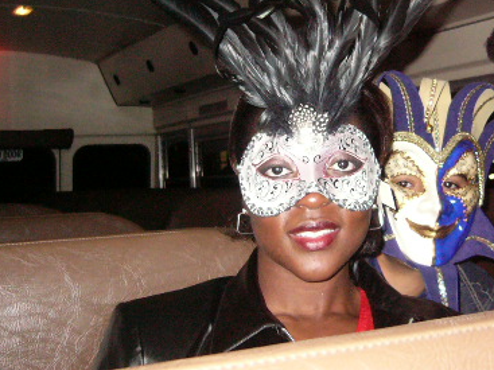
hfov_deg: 31.5
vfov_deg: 24.0
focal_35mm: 61
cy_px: 155
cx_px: 326
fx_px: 870
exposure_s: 1/60
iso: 400
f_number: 2.8
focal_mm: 5.8
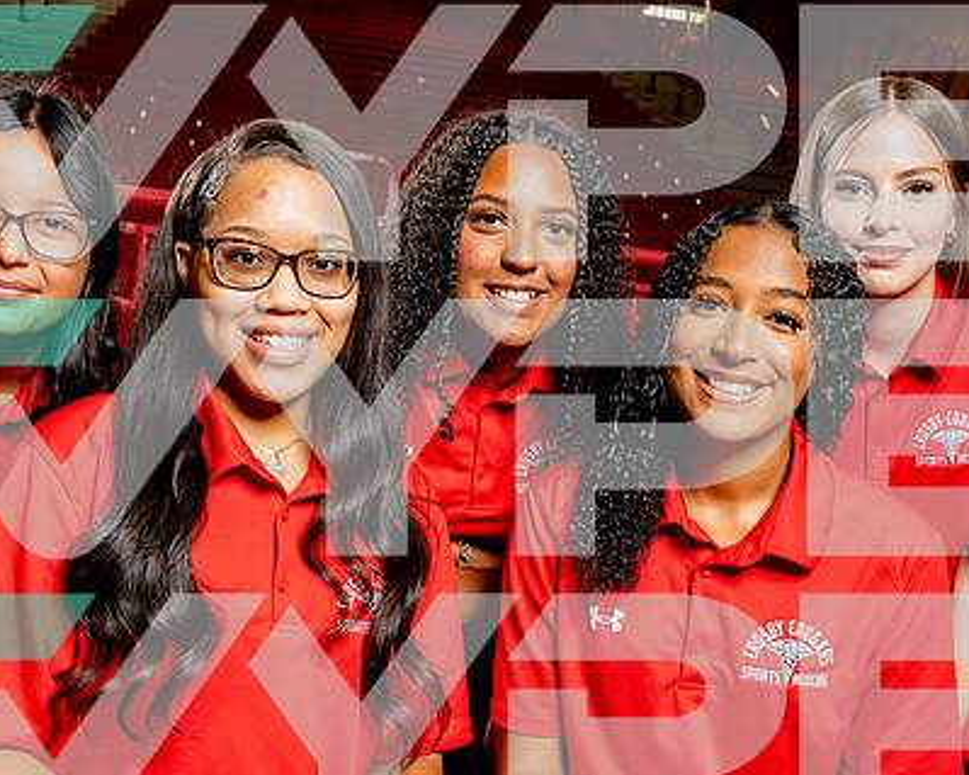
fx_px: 1290
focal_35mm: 45
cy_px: 429
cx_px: 469
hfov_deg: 41.2
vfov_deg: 33.4
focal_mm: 33
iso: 400
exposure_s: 1/125
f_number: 8
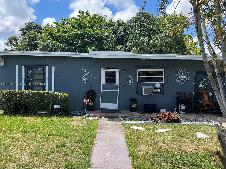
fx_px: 170
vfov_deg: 53.1
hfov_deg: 67.3
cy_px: 84
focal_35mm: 26
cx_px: 113
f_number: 1.5
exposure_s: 1/1645
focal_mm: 5.7
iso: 50
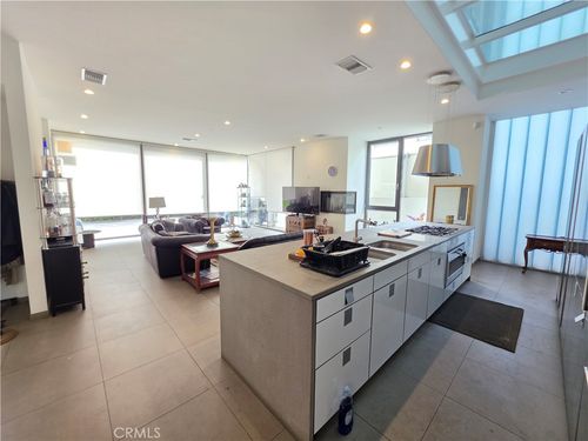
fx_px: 221
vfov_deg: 89.9
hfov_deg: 106.2
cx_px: 294
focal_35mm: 13
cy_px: 220
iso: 125
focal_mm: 2.2
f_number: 1.9
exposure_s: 1/120
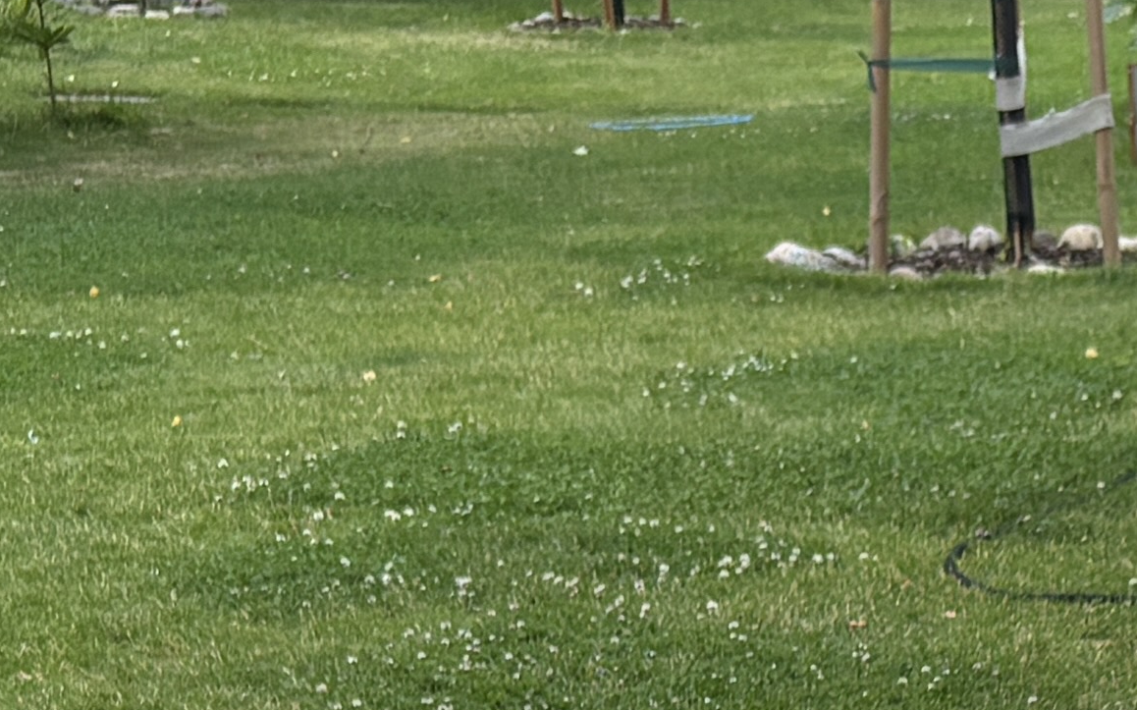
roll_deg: +0.0
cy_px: 1681
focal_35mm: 136
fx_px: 4213
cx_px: 1528
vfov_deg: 8.8
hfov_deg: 14.6
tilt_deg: -25.9
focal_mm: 5.96
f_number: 1.6
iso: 50
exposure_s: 1/1751
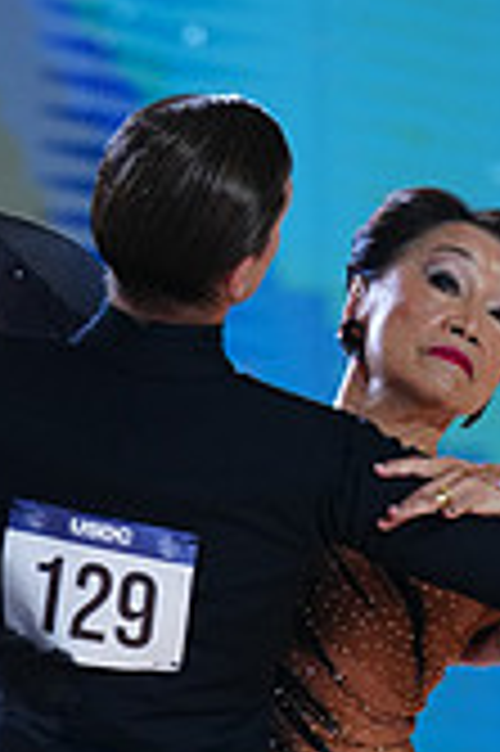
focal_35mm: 695
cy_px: 1117
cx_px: 124
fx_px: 14508
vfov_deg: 3.0
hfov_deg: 2.0
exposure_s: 1/500
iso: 800
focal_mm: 200
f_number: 2.8
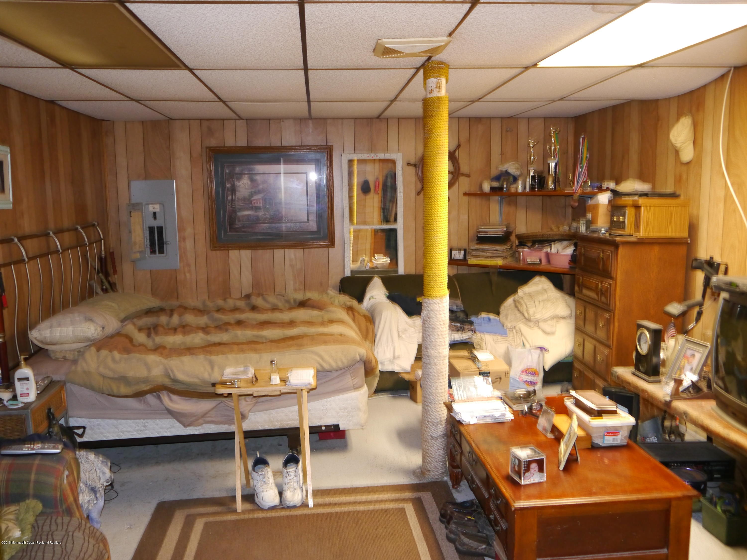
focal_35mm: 30
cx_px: 374
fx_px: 647
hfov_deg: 60.0
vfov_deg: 46.8
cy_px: 280
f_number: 3.6
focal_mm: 15
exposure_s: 1/8
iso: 800
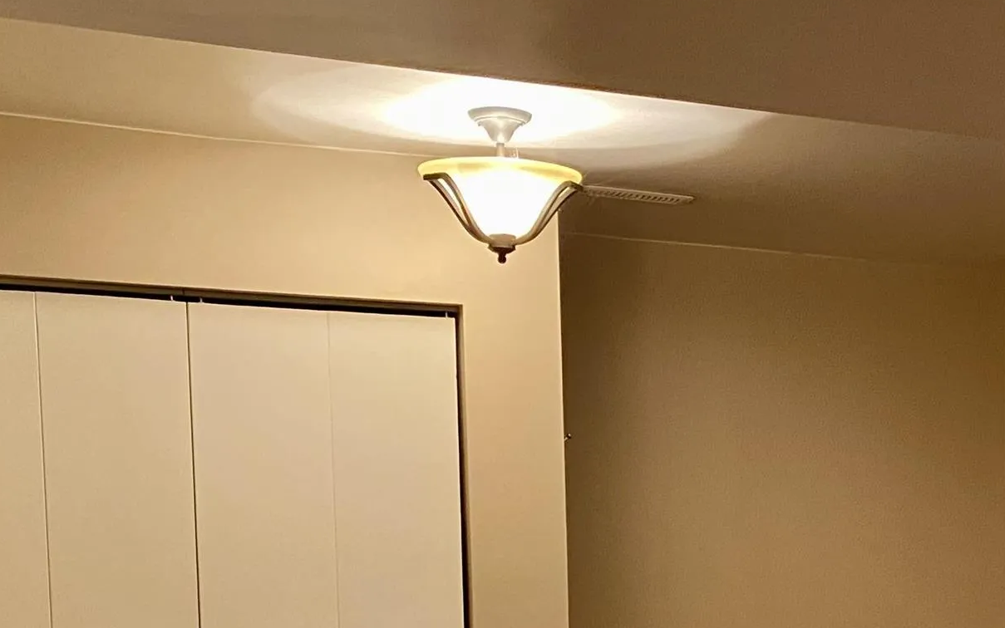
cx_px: 1016
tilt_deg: -4.0
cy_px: 752
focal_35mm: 70
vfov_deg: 17.7
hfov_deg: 27.6
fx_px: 1918
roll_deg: +0.6
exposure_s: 1/40
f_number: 1.8
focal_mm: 4.25
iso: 400
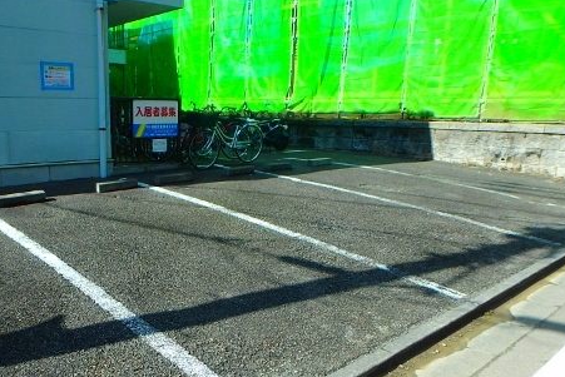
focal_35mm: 31
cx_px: 178
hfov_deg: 58.6
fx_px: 487
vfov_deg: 42.0
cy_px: 237
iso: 125
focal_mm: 3.7
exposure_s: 1/800
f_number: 3.5
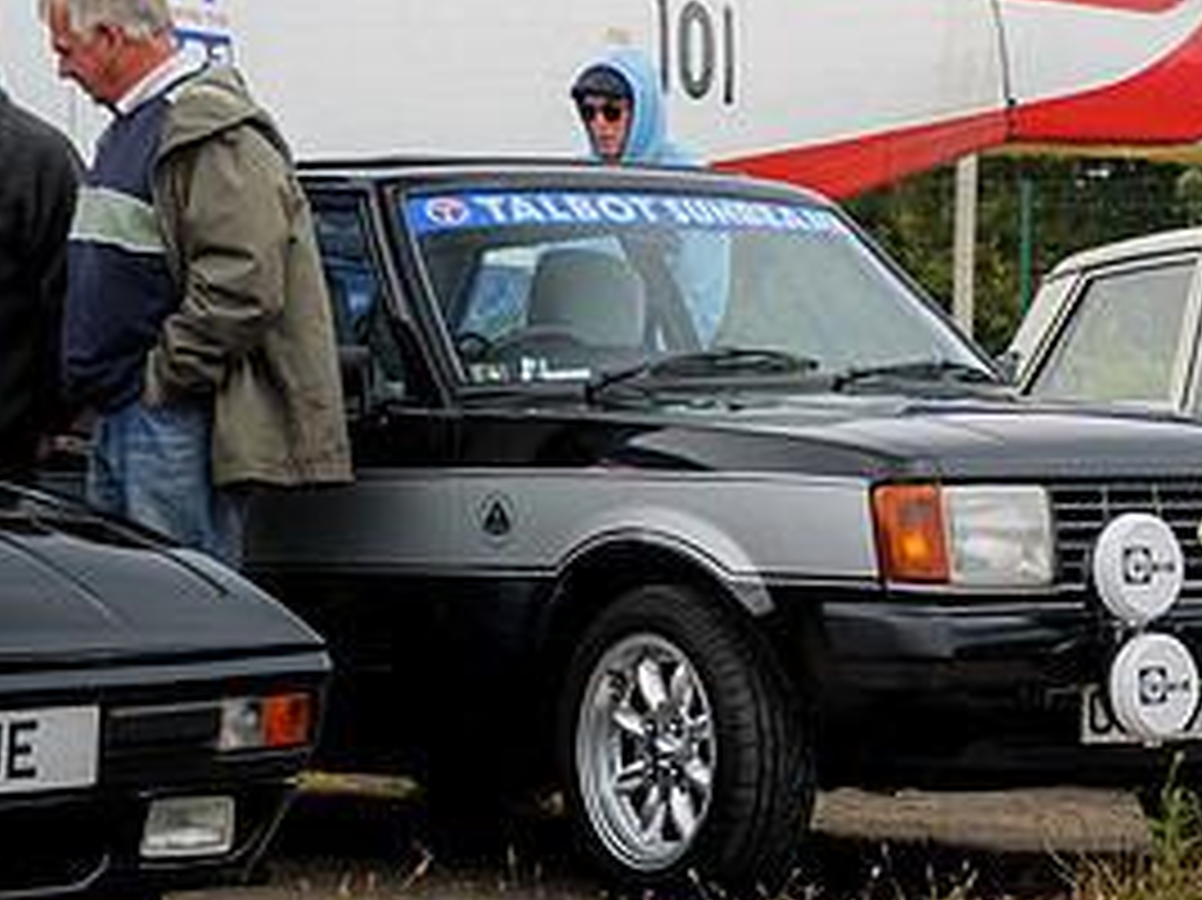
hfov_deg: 12.0
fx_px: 5623
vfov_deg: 9.2
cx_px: 1309
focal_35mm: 162
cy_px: 575
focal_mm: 28
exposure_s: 1/320
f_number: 3.7
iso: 160
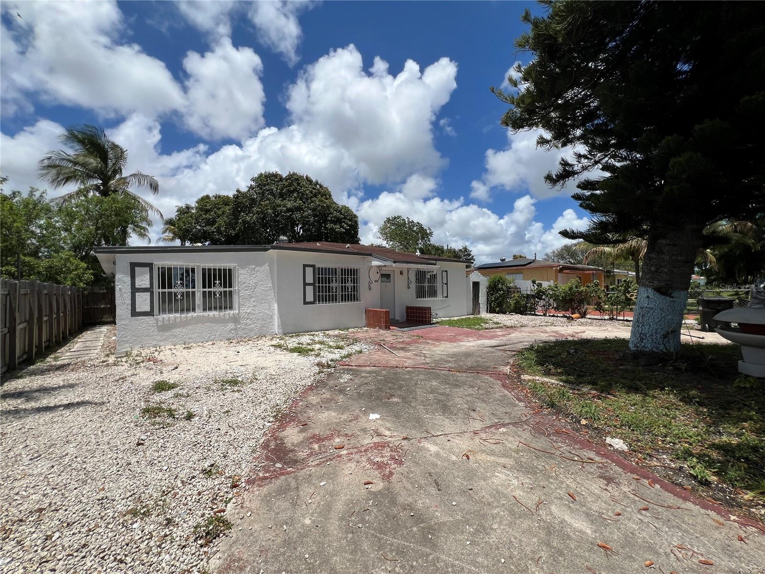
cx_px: 382
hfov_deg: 106.2
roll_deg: +1.1
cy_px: 287
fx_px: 287
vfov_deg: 89.9
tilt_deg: +1.4
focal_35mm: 13
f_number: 1.8
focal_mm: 1.57
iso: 32
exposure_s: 1/2950
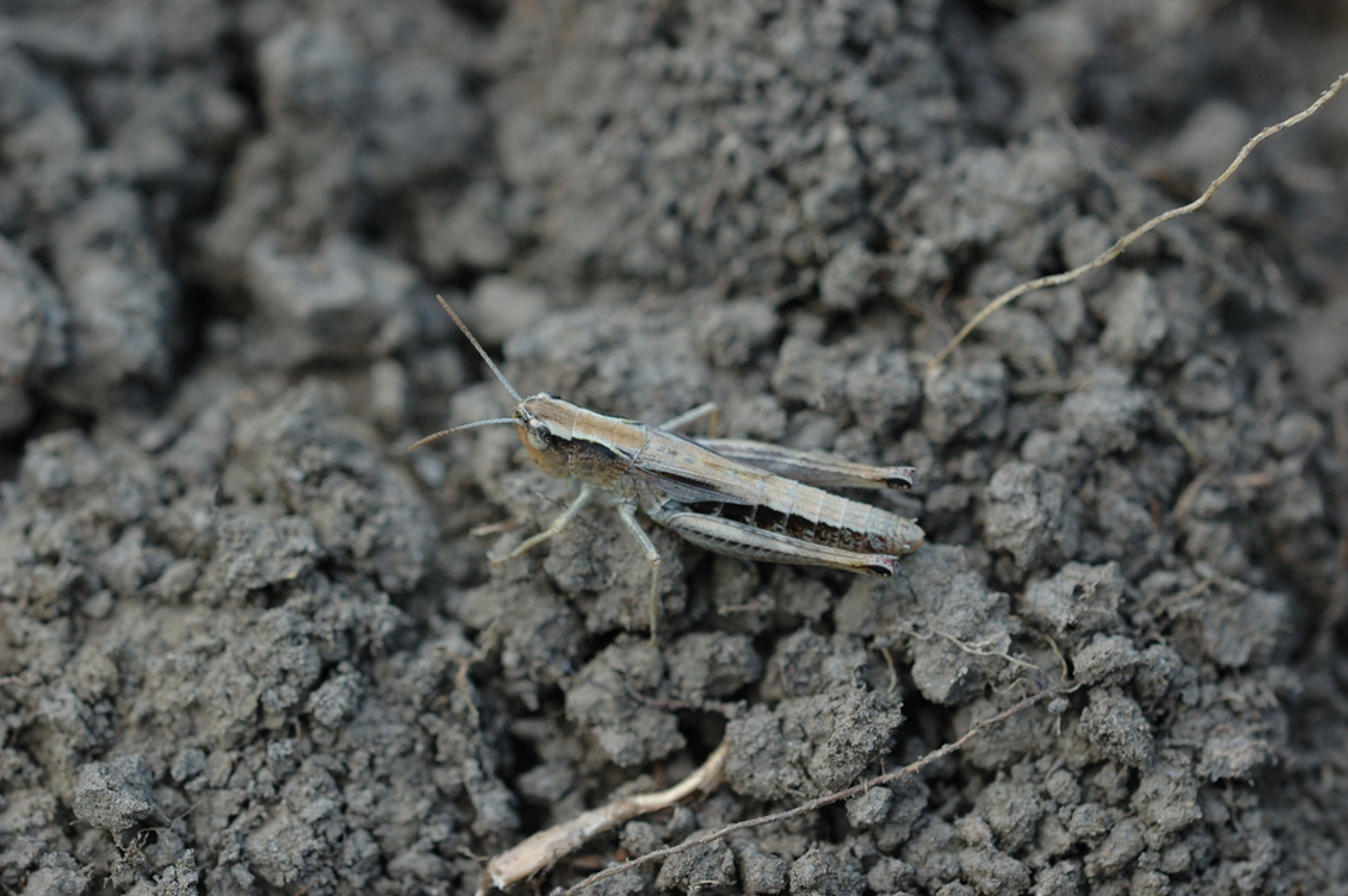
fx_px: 8419
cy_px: 448
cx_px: 674
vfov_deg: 6.1
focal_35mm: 225
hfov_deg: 9.2
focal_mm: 150
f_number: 4
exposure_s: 1/250
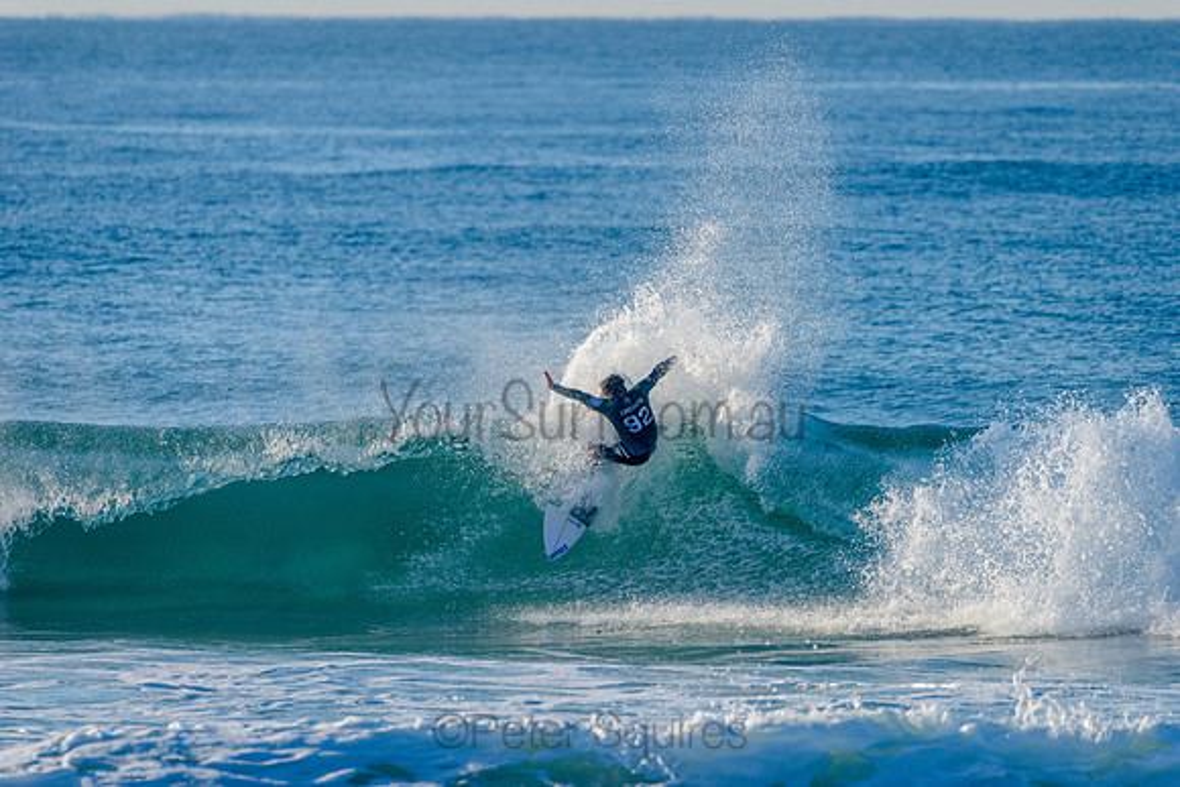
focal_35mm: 500
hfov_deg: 4.1
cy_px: 394
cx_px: 590
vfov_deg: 2.8
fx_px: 16392
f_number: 5.6
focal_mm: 500
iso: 280
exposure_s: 1/2000
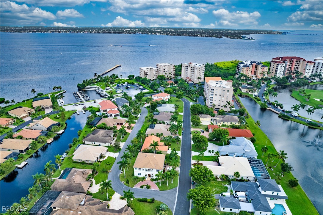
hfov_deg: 78.6
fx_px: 197
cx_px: 162
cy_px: 108
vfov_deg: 57.2
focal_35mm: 22
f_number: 2.8
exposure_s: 1/1000
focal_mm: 8.4
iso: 100
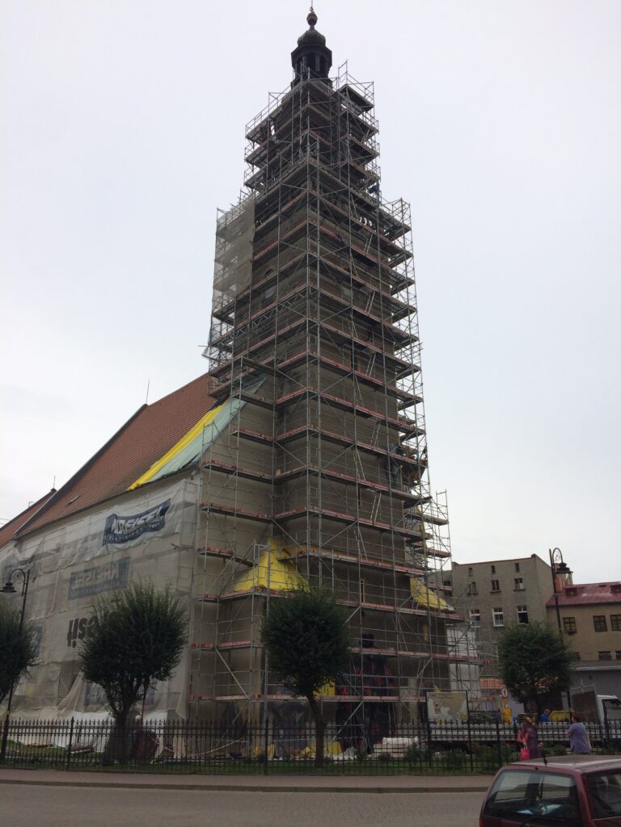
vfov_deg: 61.7
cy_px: 414
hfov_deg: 48.2
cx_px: 310
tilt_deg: +21.6
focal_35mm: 29
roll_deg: +1.8
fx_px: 694
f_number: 2.2
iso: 32
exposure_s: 1/1466
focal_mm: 4.15
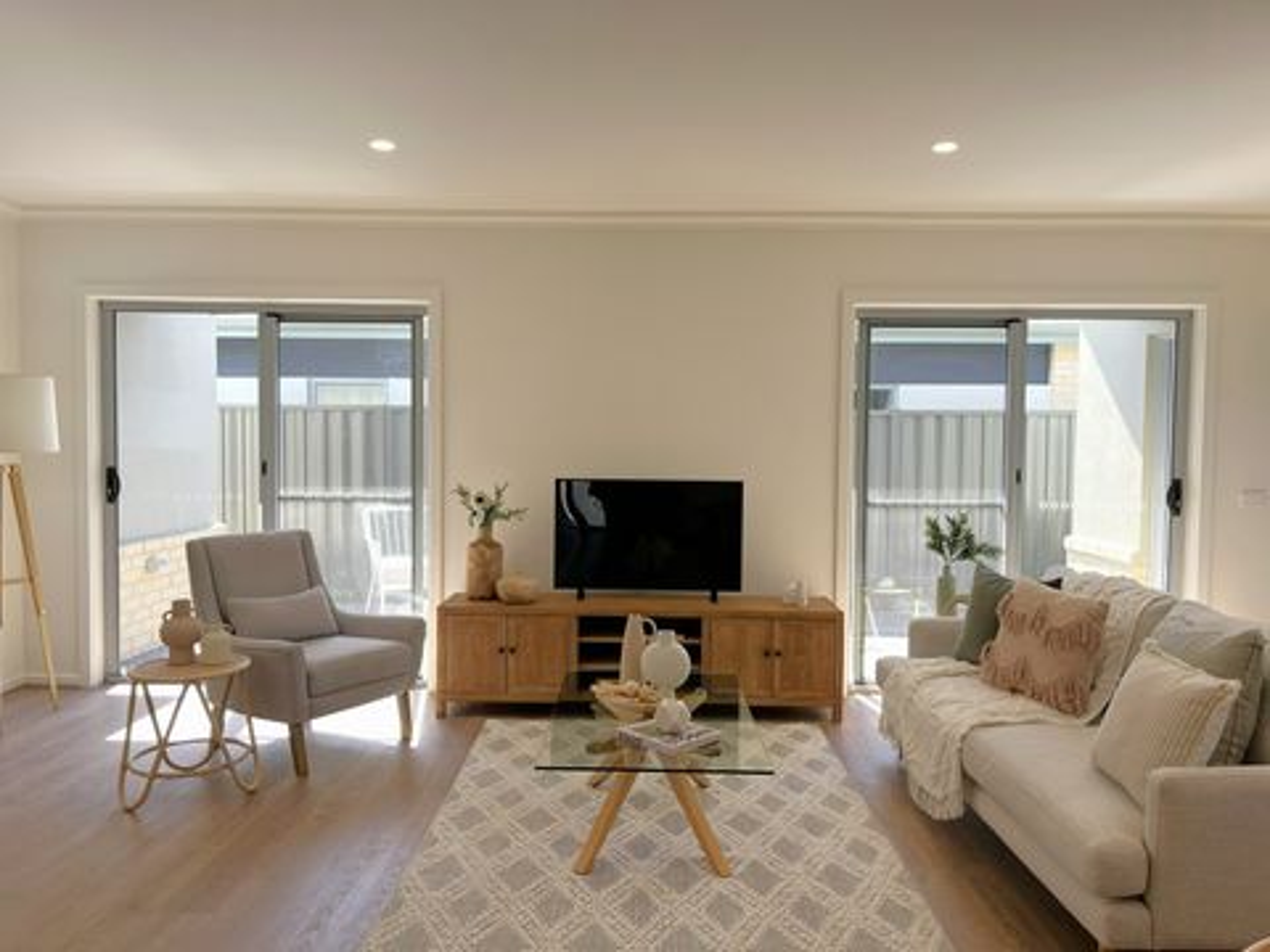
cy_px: 476
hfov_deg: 67.3
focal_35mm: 26
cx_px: 635
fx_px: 954
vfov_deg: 53.1
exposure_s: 1/289
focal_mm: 5.1
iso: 40
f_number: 1.6
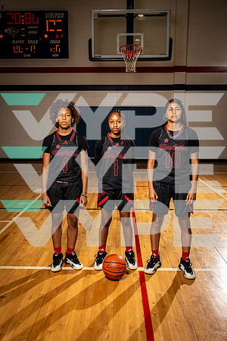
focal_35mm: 32
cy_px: 170
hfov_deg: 41.1
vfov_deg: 58.7
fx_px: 303
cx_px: 114
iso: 125
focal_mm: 32
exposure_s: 1/250
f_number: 5.6
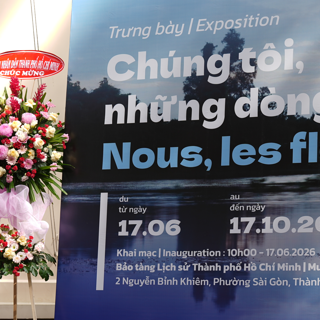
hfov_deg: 14.5
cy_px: 160
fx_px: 1234
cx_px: 330
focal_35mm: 118
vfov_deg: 14.8
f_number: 2.5
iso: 64
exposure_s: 1/160
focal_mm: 50
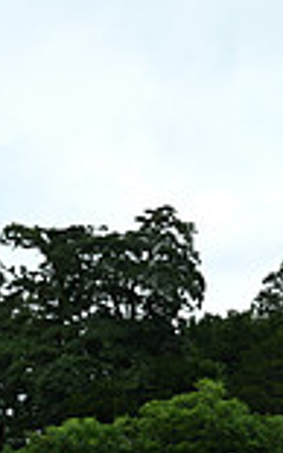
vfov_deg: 13.6
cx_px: 785
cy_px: 308
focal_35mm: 153
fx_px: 1886
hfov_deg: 7.7
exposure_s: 1/1250
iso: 640
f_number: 5.6
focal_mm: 40
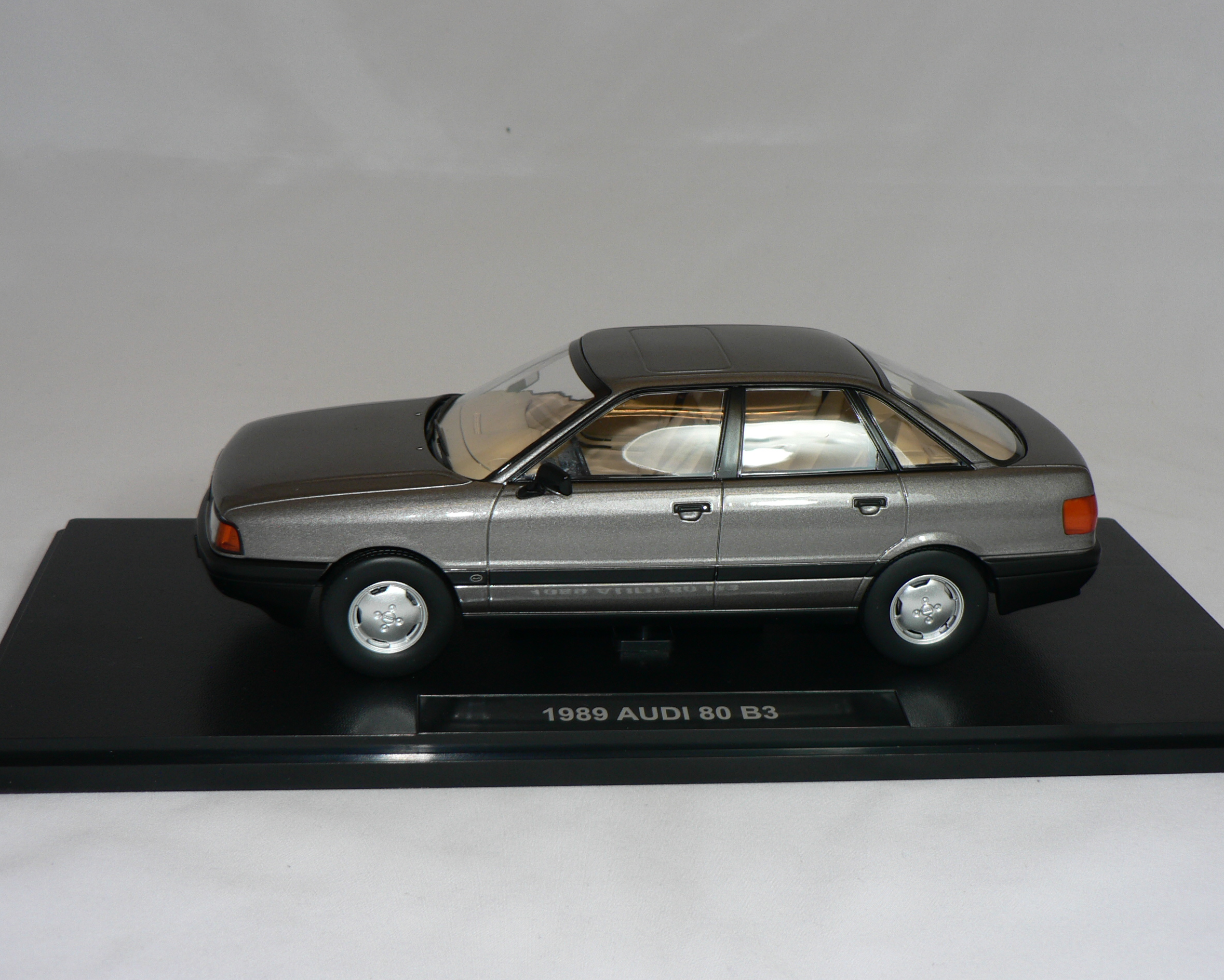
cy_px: 485
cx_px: 639
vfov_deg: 28.6
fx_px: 1920
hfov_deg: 35.4
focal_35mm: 53
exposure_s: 1/60
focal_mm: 8.3
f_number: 2.8
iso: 80
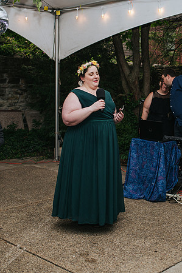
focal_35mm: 53
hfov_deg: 25.3
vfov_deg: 37.8
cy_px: 136
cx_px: 144
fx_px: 400
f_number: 2.8
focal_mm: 35
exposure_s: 1/200
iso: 1000
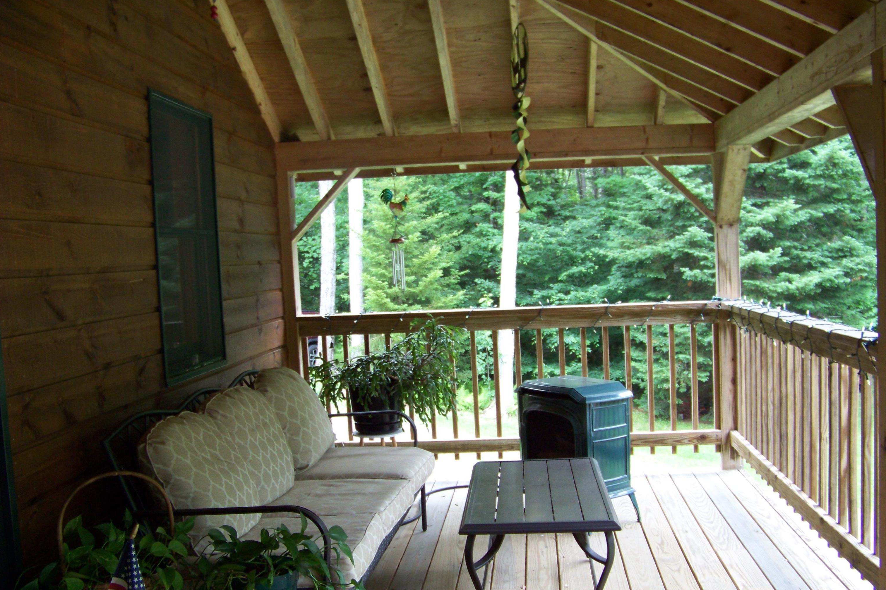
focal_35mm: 38
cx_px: 448
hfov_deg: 50.7
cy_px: 326
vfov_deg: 35.0
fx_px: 935
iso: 112
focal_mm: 5.85
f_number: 2.8
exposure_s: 1/30
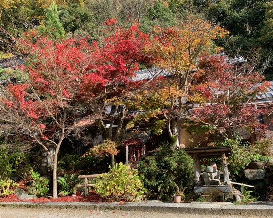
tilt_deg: +12.4
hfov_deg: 62.2
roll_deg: +2.8
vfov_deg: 51.5
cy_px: 108
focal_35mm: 28
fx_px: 226
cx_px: 136
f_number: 1.8
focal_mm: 4.25
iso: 25
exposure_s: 1/594
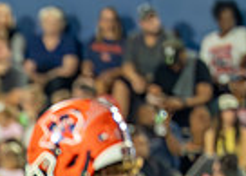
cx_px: -217
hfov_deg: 1.5
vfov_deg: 1.1
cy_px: 319
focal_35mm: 1347
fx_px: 9406
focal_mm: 200
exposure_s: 1/1600
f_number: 2.8
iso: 3200
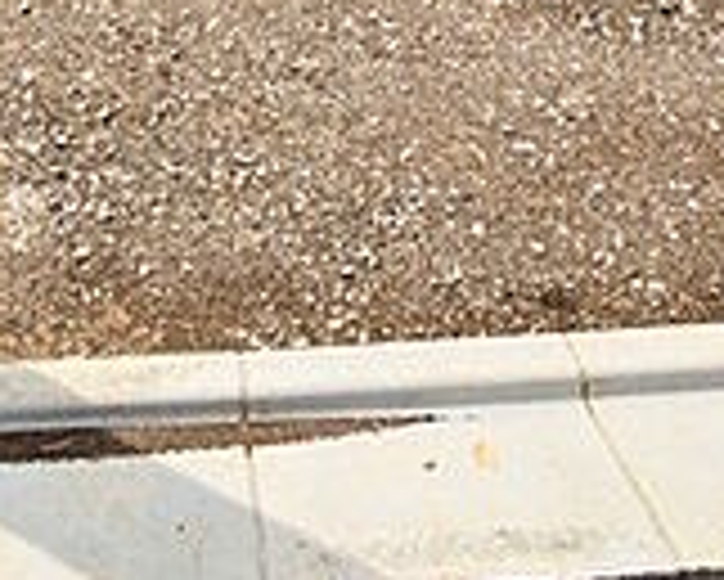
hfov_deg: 35.9
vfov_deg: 21.5
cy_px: -414
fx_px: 1093
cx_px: 189
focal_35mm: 51
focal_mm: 1.83
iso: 51
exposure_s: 1/3322
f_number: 2.2
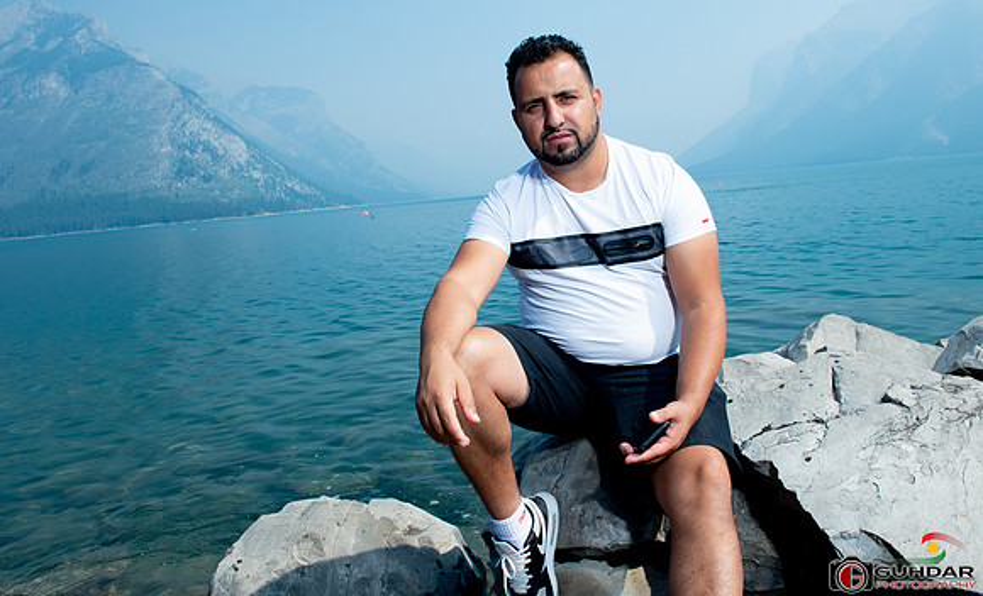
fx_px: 702
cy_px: 262
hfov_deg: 69.9
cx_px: 516
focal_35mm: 26
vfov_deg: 45.9
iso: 200
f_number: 16
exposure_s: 1/200
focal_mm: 24
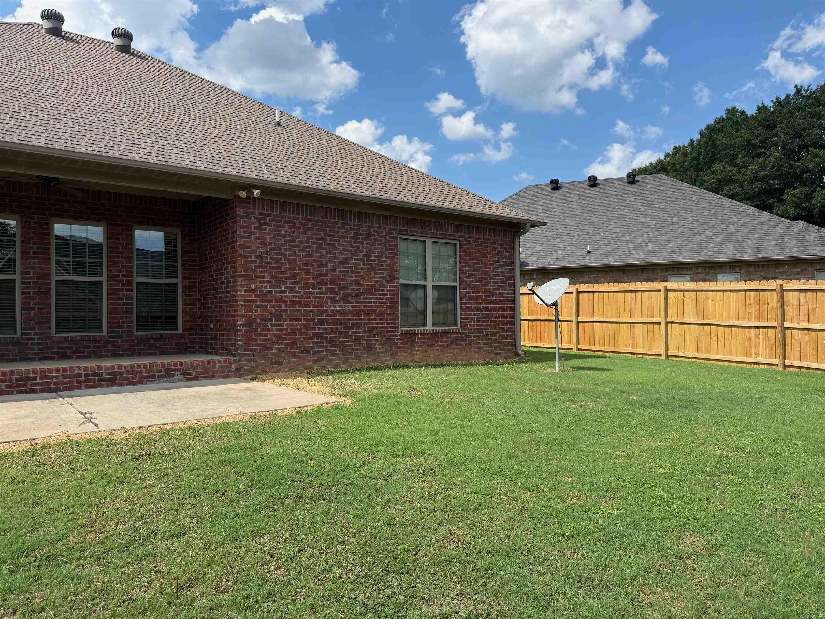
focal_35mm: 24
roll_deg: +0.6
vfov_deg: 56.8
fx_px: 572
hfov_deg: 71.6
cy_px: 310
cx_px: 412
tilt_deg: +1.3
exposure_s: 1/3145
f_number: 1.78
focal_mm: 6.76
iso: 80
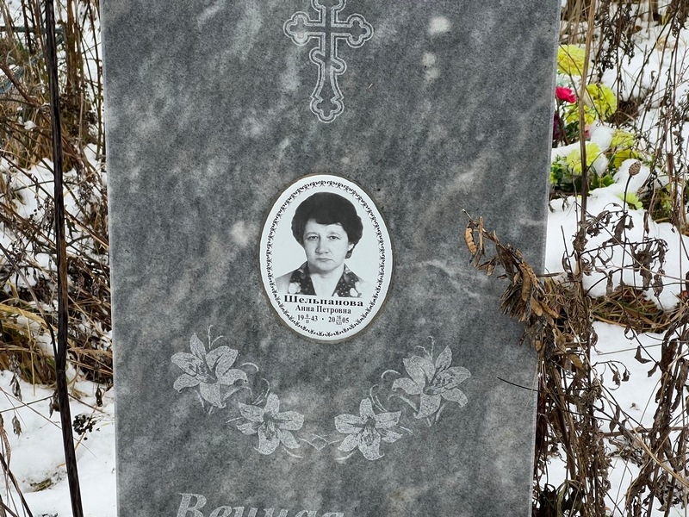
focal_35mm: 77
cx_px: 344
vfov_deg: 19.1
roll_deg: +0.1
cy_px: 258
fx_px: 1533
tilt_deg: -19.0
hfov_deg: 25.3
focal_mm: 9
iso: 64
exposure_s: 1/99
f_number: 2.8
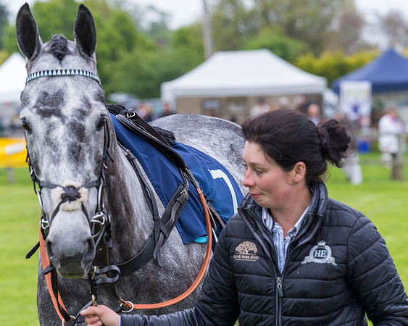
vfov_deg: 8.1
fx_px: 2296
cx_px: 179
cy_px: 190
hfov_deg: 10.2
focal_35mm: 190
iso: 400
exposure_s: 1/500
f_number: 5
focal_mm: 135
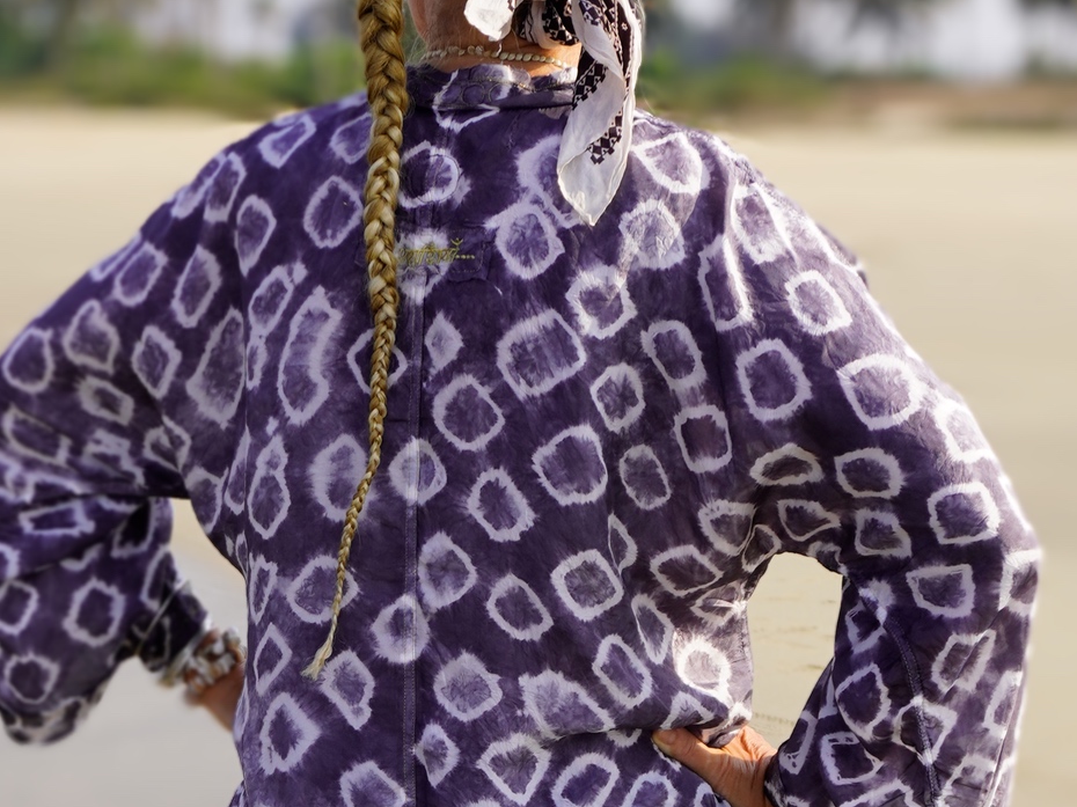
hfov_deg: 21.4
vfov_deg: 15.7
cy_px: 885
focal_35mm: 91
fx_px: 2841
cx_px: 377
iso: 100
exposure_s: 1/400
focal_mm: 23
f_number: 5
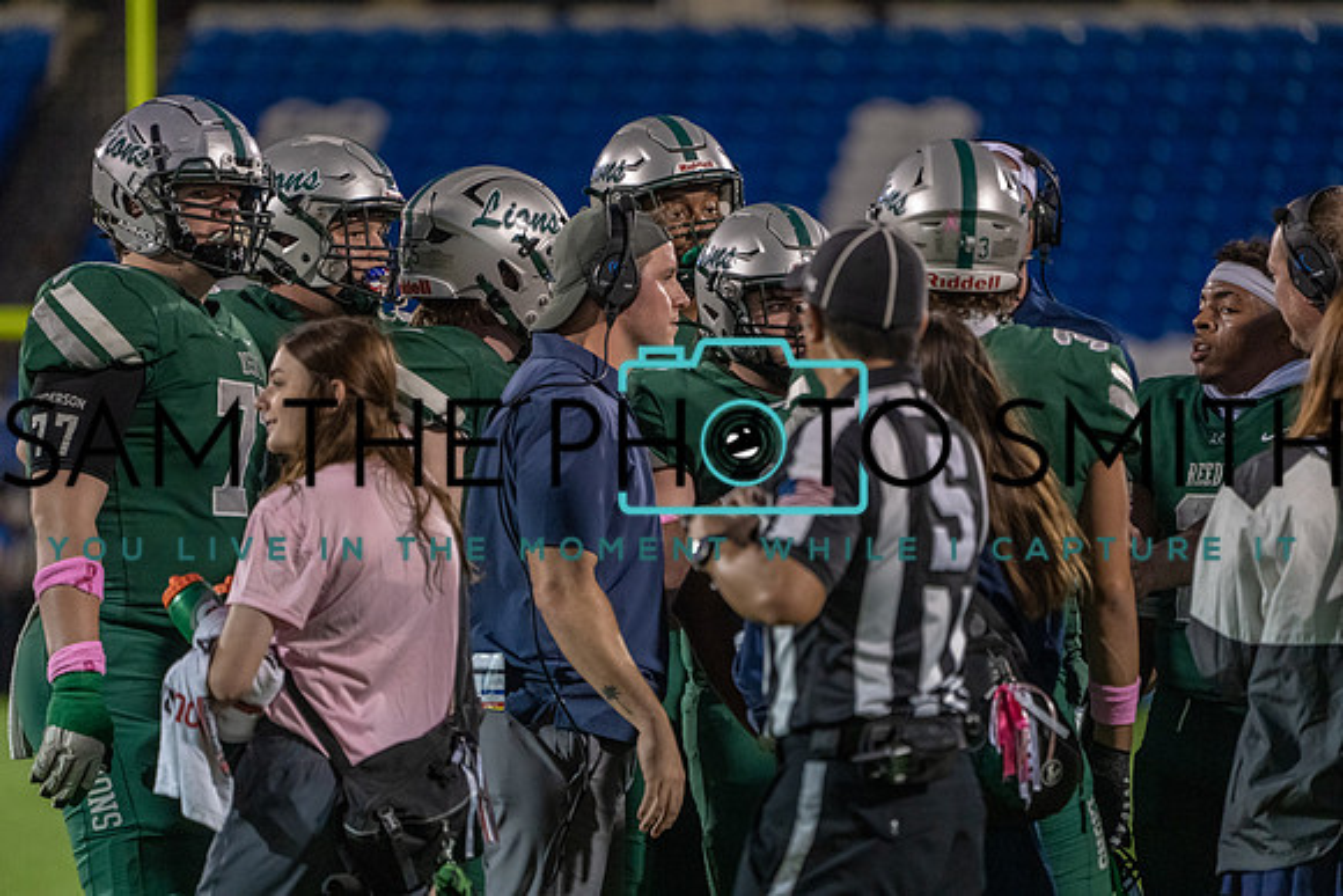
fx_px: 14925
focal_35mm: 400
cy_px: 448
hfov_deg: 5.2
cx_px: 672
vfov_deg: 3.4
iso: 6400
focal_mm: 400
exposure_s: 1/500
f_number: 5.6
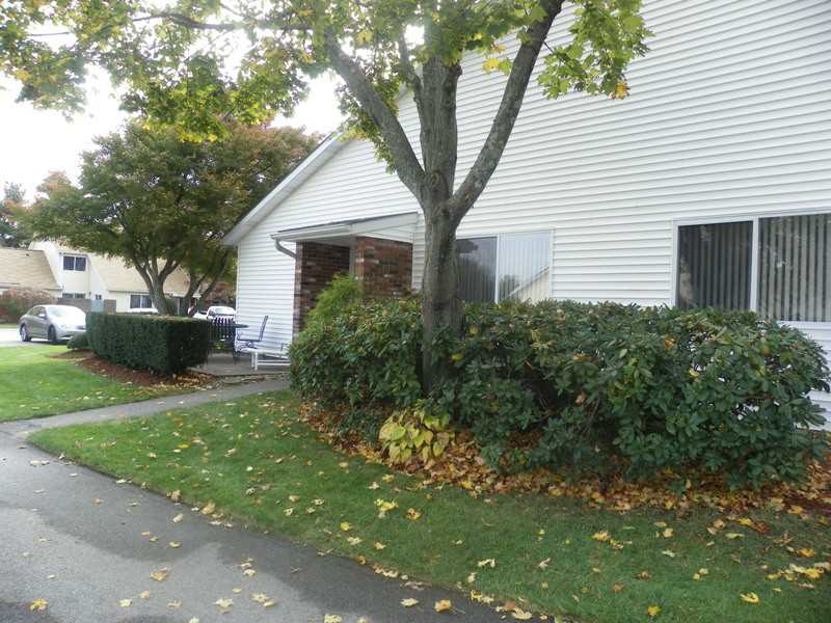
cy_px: 312
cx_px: 416
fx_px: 624
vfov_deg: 53.1
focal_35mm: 26
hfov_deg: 67.3
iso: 64
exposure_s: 1/160
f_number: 3.5
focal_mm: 4.6
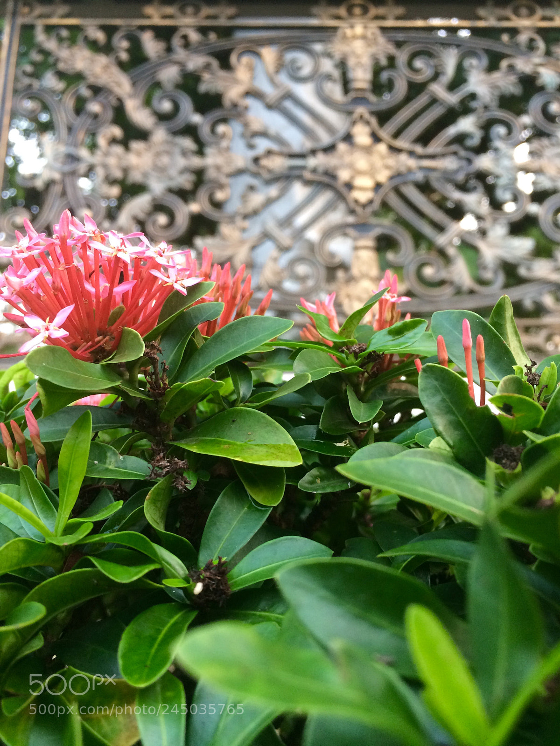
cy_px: 373
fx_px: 626
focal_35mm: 29
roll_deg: +0.6
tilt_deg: +12.6
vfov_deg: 61.7
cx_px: 280
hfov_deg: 48.2
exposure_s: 1/33
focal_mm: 4.15
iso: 80
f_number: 2.2
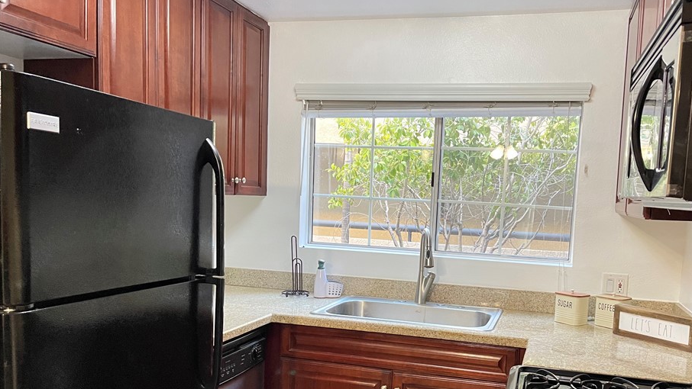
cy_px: 267
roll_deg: -3.0
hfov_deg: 60.8
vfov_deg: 36.2
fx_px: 587
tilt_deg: -5.0
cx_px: 390
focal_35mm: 32
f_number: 1.6
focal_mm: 5.1
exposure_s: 1/60
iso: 500
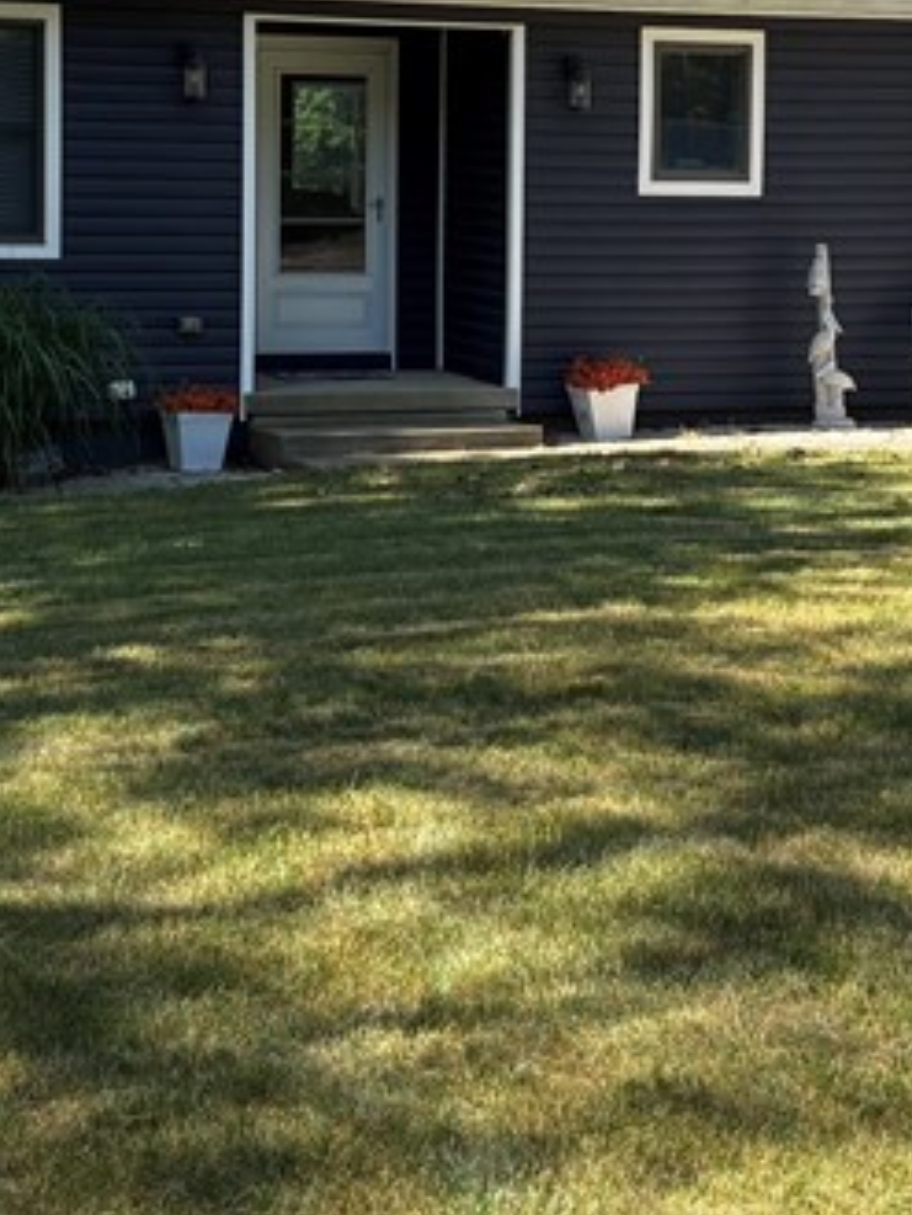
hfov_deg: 18.2
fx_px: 2844
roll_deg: -0.5
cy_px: 288
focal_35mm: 81
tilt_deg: -2.3
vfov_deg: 23.8
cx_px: 521
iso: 50
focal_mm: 5.96
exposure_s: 1/1337
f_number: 1.6
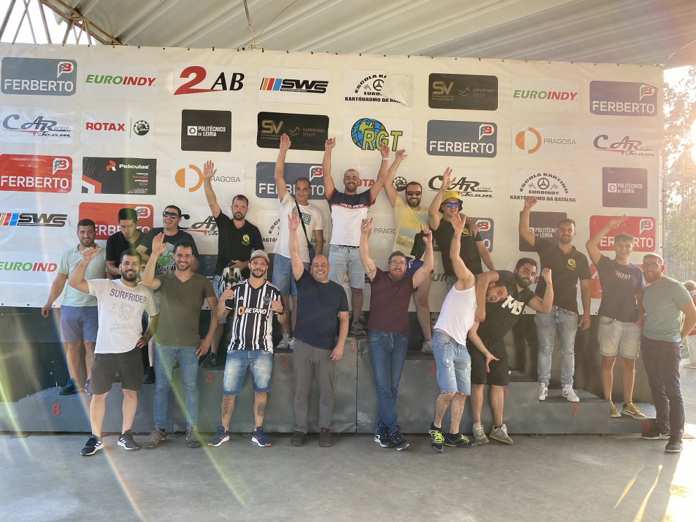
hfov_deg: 63.5
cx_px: 347
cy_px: 261
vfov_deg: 49.7
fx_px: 563
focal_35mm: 28
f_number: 1.8
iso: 50
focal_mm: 4.25
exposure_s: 1/121
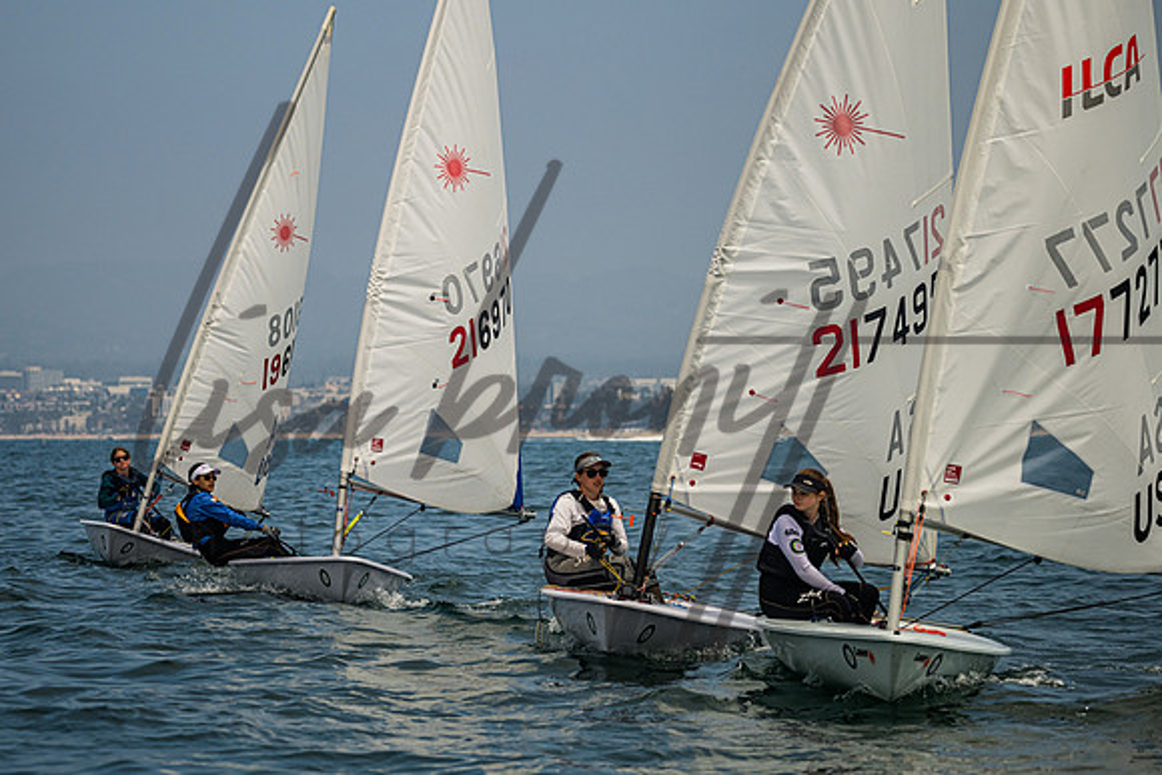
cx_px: 511
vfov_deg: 9.1
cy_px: 341
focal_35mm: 150
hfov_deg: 13.6
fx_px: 4856
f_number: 4.8
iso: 320
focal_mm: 130
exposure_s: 1/2500
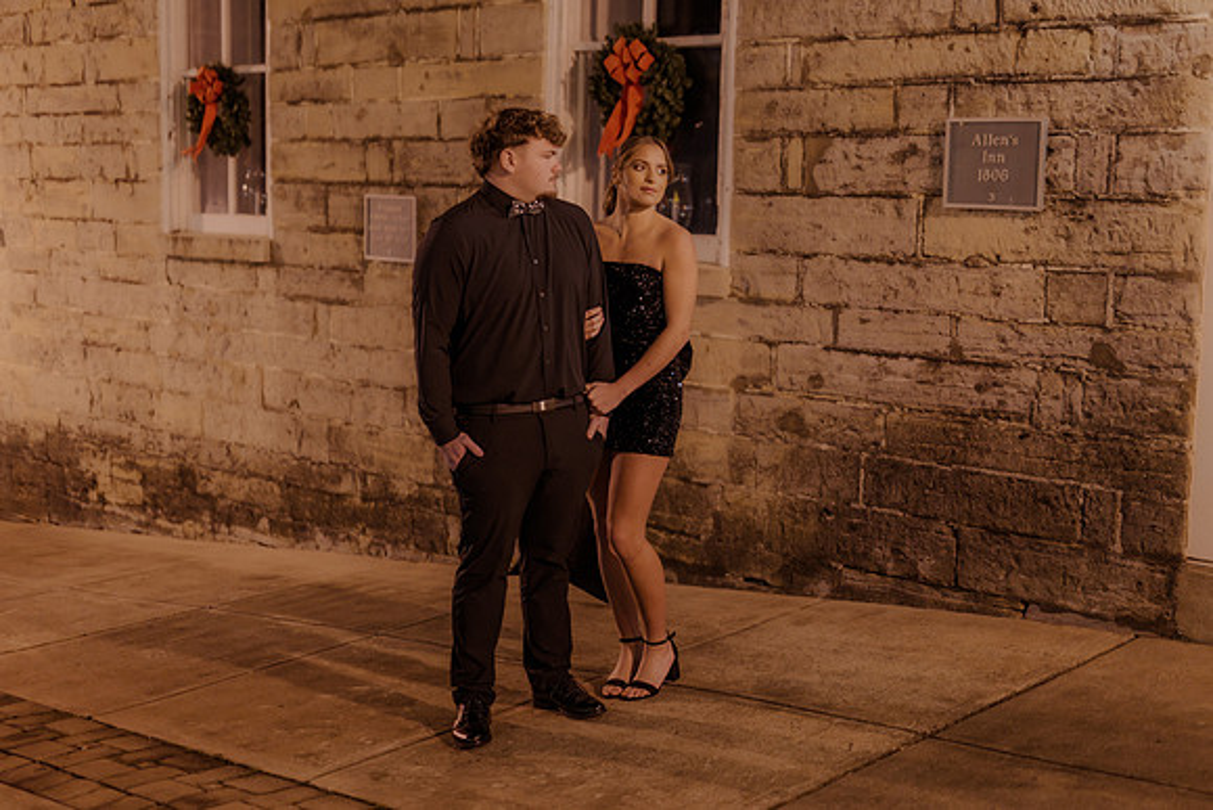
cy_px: 405
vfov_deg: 27.0
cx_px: 606
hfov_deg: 39.6
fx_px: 1685
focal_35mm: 50
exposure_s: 1/160
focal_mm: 50
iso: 2500
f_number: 1.4
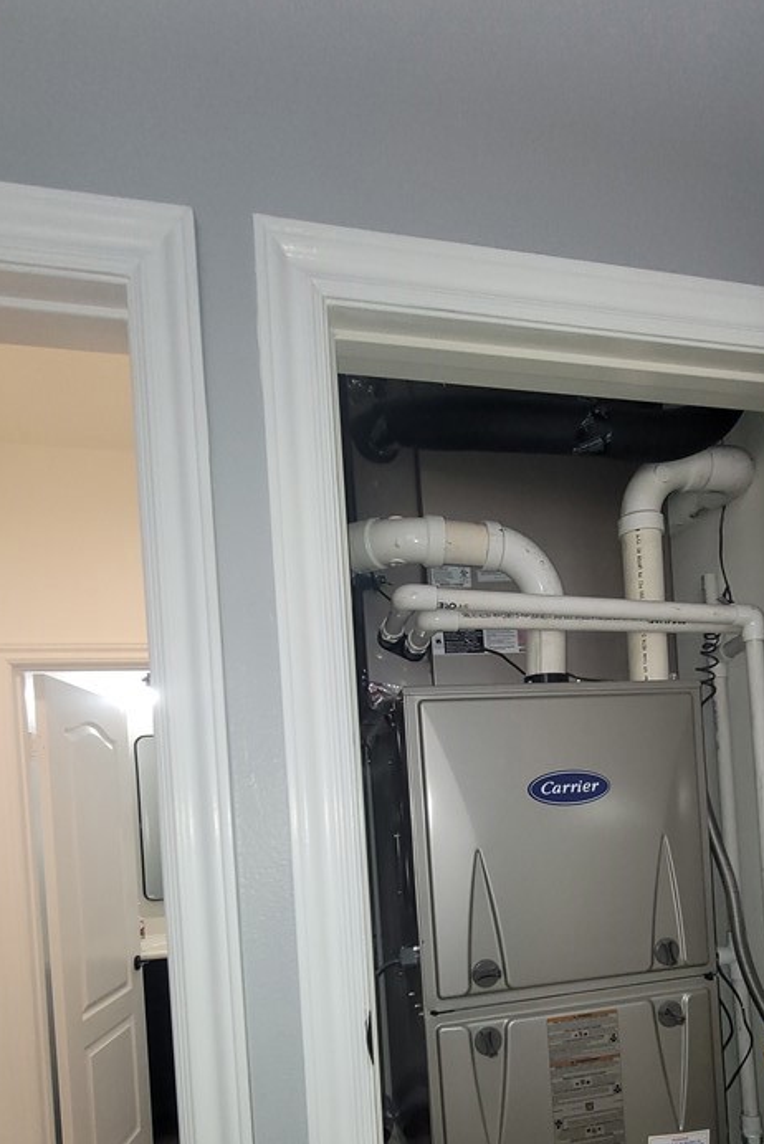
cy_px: 802
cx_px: 494
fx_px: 636
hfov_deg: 60.8
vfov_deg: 79.9
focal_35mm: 20
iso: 160
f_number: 2.2
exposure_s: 1/60
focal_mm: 2.2
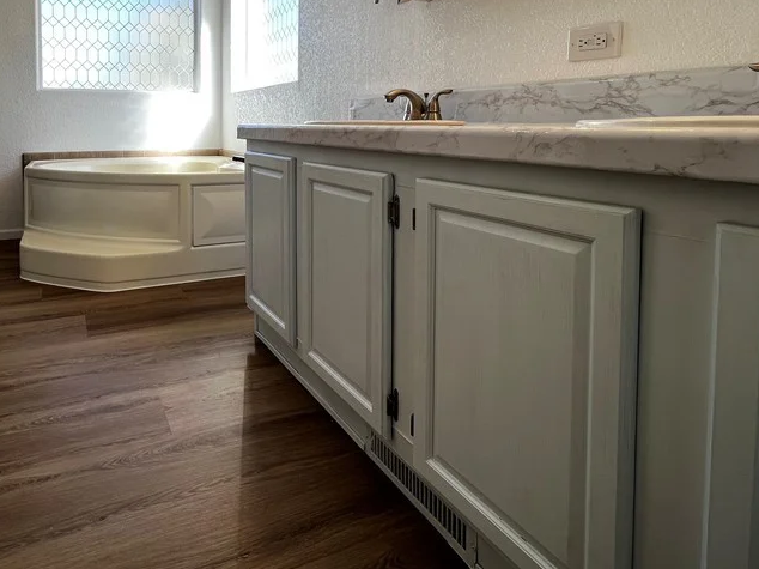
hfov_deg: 77.2
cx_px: 273
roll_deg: -0.4
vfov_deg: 60.2
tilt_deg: -3.5
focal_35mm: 21
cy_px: 147
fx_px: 460
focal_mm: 1.57
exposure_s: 1/123
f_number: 1.8
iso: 32
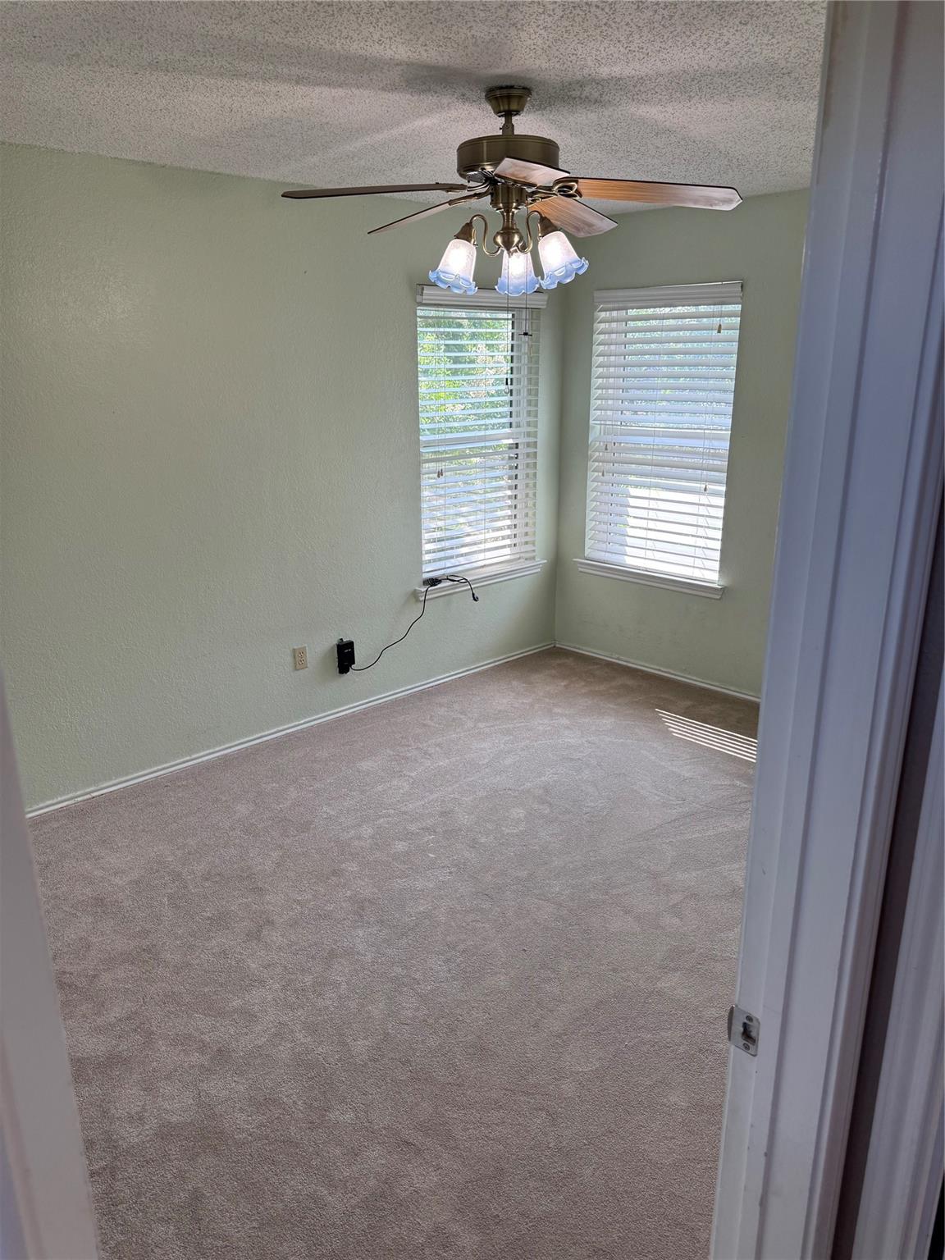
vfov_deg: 71.6
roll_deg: +0.1
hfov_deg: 56.8
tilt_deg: -18.0
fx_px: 874
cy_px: 630
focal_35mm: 24
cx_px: 472
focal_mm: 6.76
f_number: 1.78
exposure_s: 1/230
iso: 125
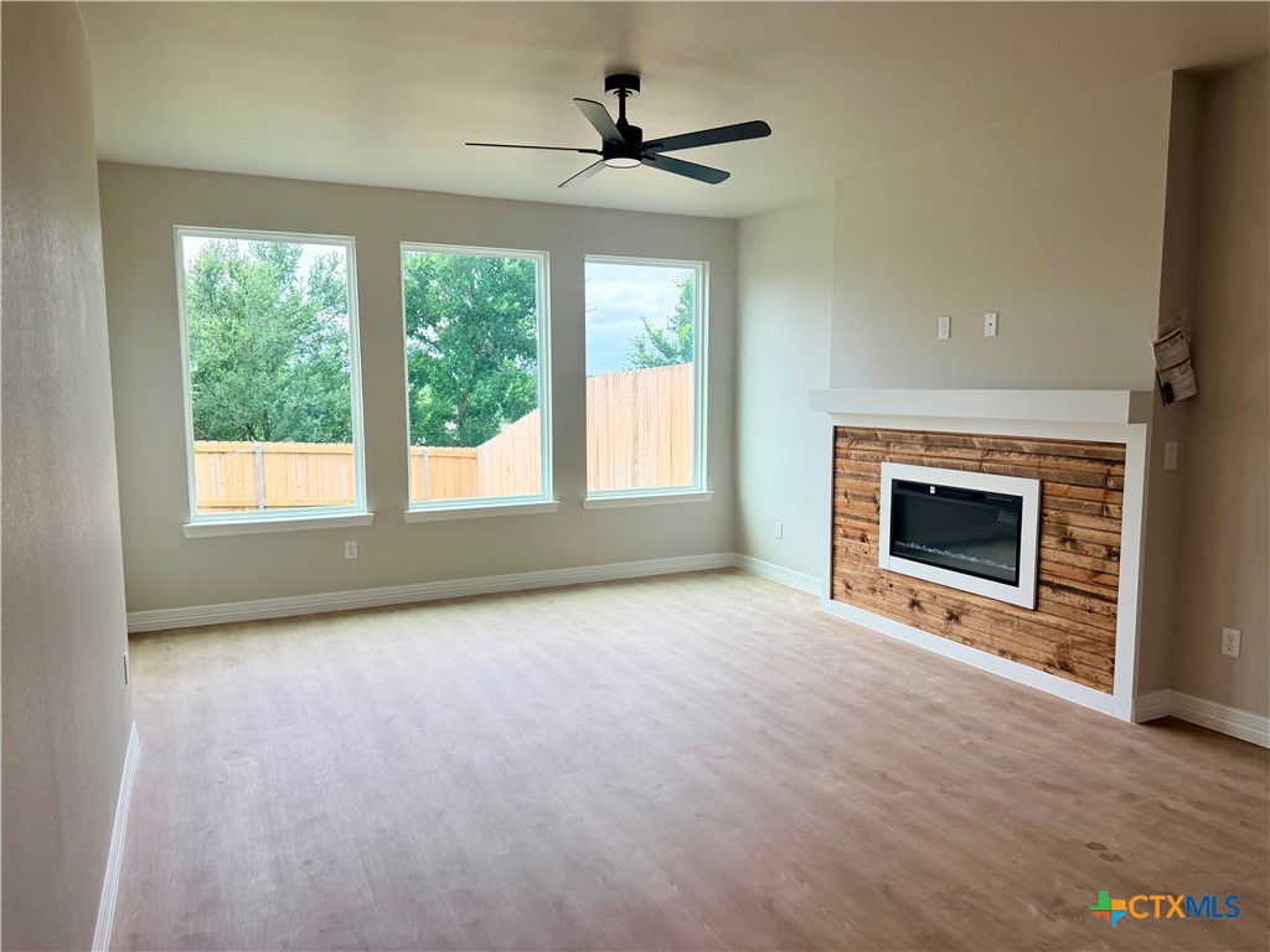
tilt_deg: -6.1
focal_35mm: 24
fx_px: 881
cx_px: 635
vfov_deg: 56.8
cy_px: 476
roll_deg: +0.8
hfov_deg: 71.6
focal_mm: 6.76
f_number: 1.78
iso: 100
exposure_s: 1/677
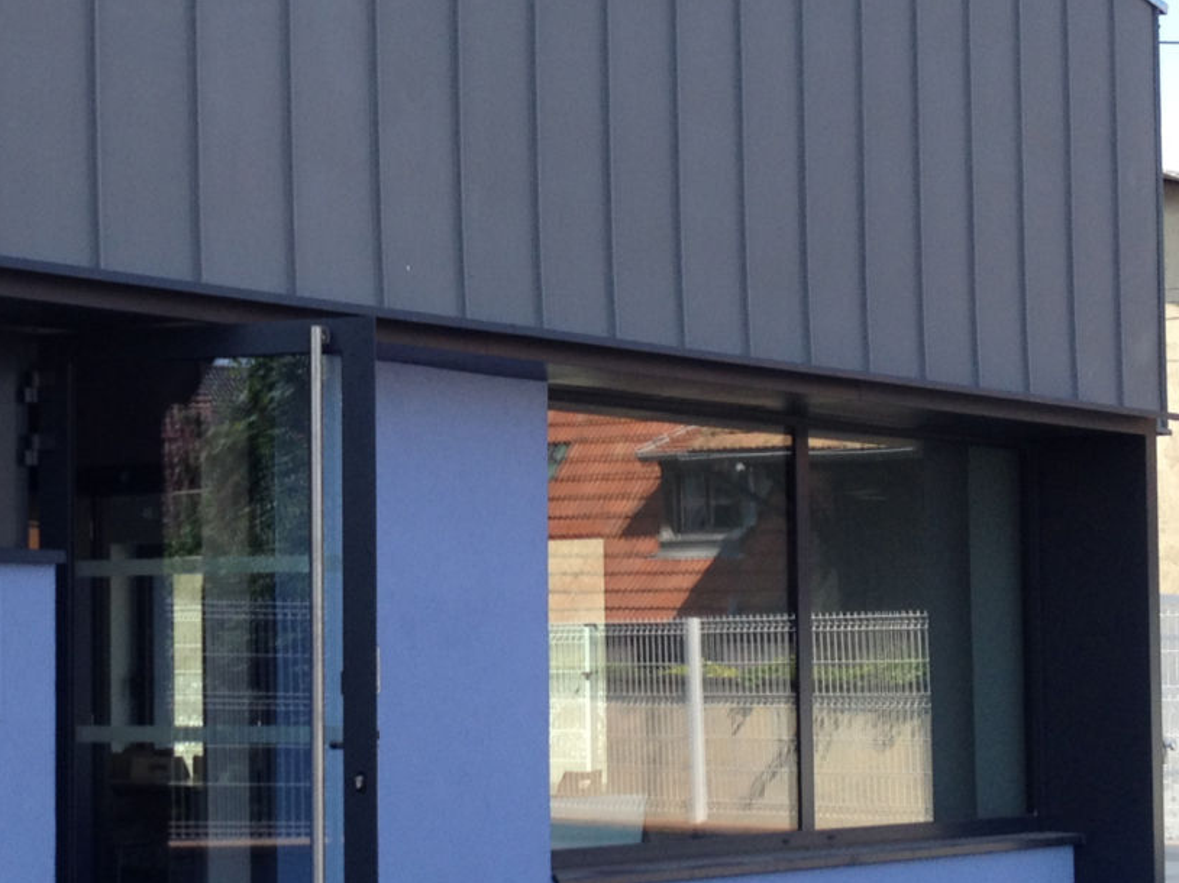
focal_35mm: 86
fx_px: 2928
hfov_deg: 22.3
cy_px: 353
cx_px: 159
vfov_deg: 17.1
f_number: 2.4
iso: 50
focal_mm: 4.28
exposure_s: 1/600
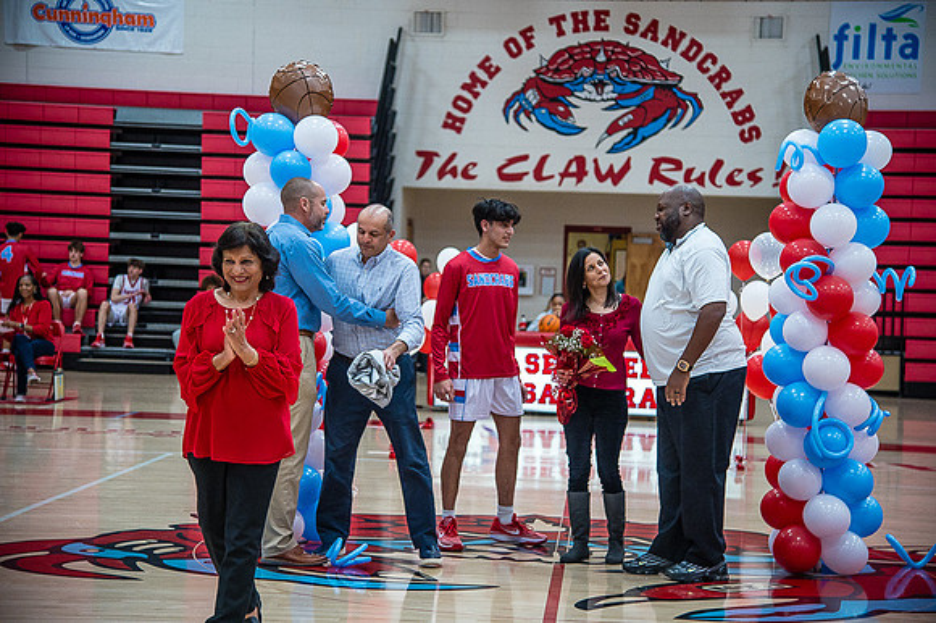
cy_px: 312
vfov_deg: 18.2
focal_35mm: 75
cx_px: 468
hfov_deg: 27.0
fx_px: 1949
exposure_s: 1/320
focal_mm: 75
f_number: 4
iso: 2000
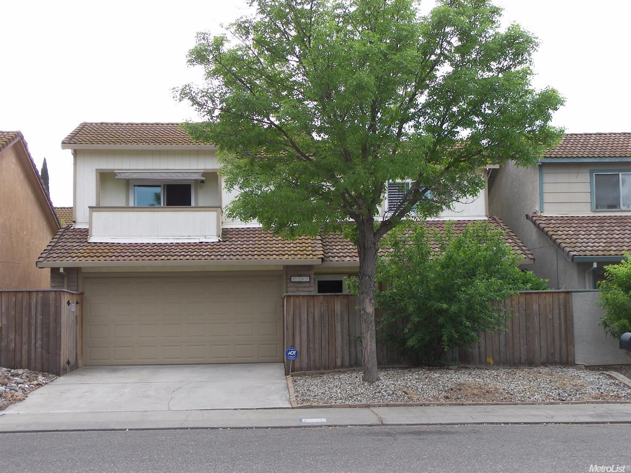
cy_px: 236
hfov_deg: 36.8
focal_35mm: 52
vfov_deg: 28.0
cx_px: 316
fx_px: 948
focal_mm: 11
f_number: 3.6
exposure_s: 1/125
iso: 50
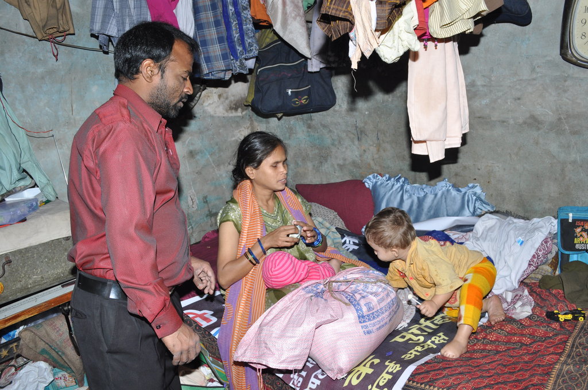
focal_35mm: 33
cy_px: 195
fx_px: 538
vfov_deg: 39.9
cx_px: 294
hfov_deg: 57.3
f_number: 8
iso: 400
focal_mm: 22
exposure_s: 1/125
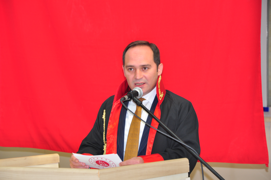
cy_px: 90
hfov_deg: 18.2
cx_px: 136
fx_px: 846
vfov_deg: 12.1
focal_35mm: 112
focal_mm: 75
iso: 400
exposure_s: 1/60
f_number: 5
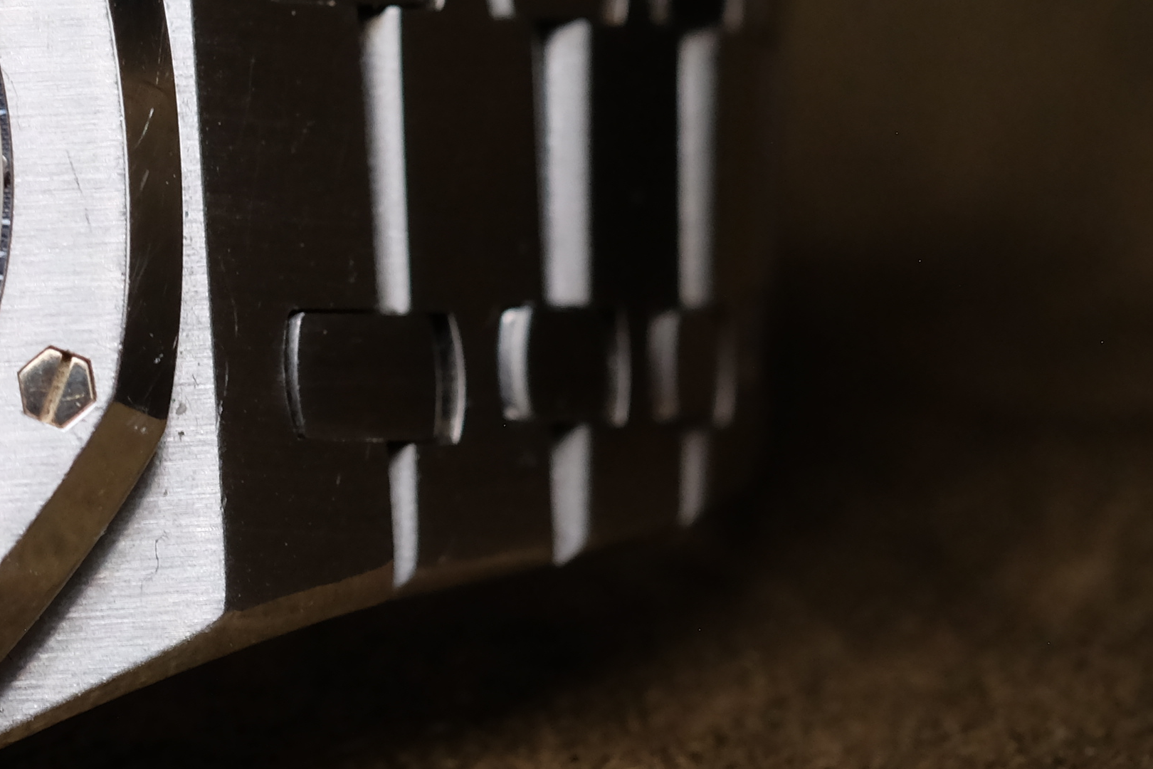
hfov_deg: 7.5
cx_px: -532
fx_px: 8711
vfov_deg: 5.0
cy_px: 43
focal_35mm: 272
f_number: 5.6
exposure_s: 1/60
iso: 800
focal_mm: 60
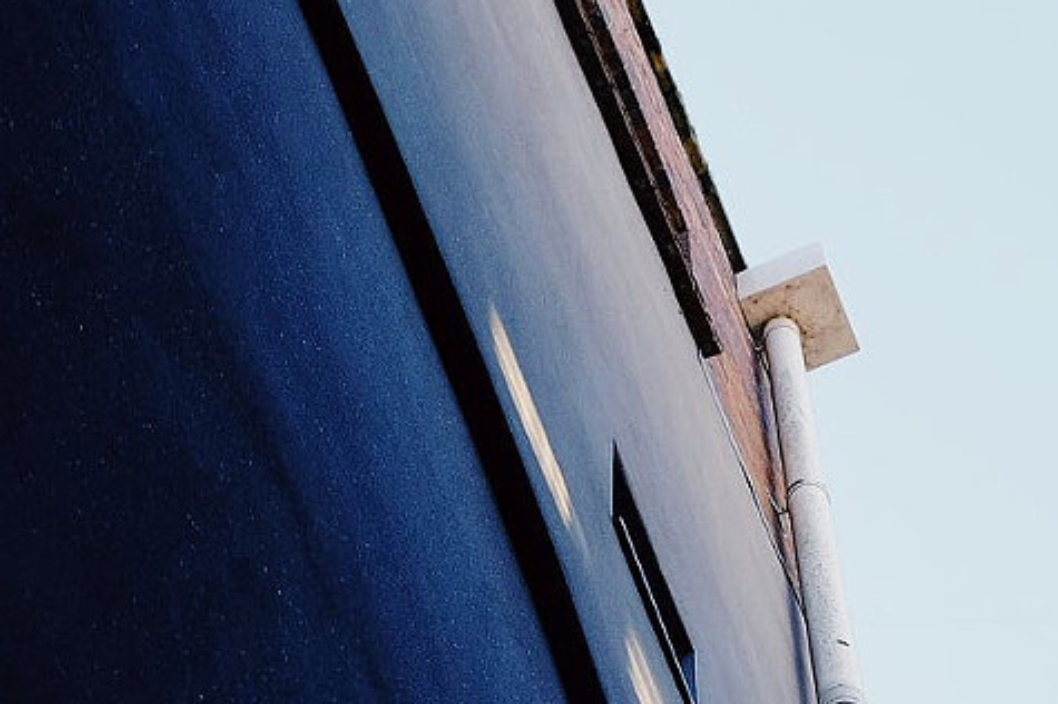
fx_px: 3465
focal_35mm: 118
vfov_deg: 11.2
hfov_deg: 17.3
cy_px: 1052
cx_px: 748
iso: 200
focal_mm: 23
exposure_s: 1/420
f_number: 2.8
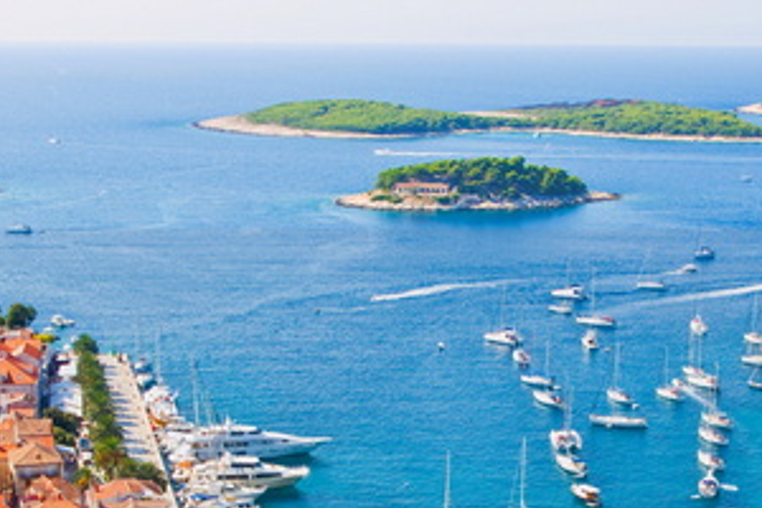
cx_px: 406
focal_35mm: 82
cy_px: 442
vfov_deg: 16.5
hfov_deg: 24.8
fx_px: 1736
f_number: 11
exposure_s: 1/125
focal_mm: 26
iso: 100
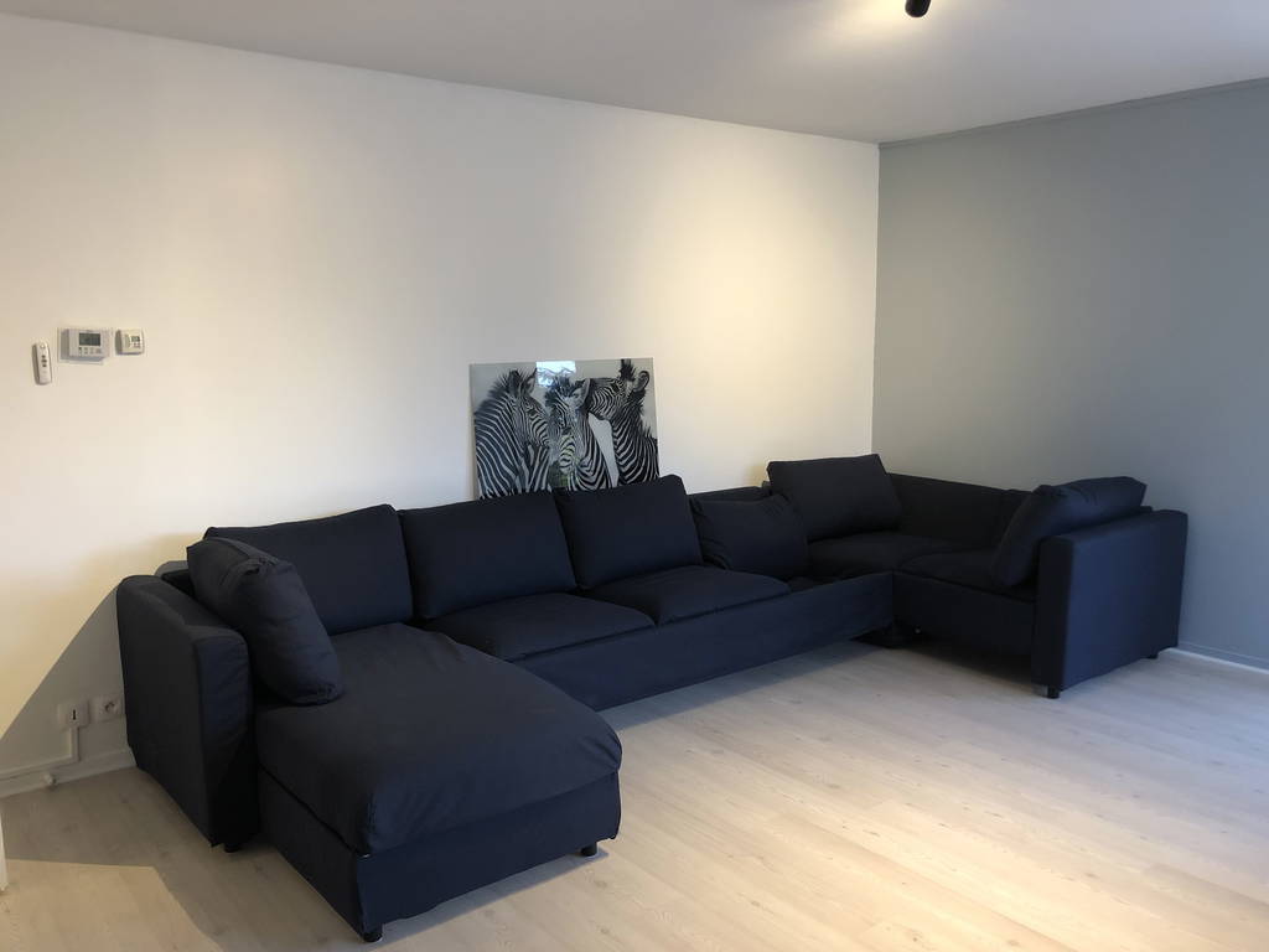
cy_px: 476
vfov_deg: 49.7
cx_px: 634
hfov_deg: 63.4
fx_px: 1026
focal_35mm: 28
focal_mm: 3.99
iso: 50
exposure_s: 1/17
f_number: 1.8
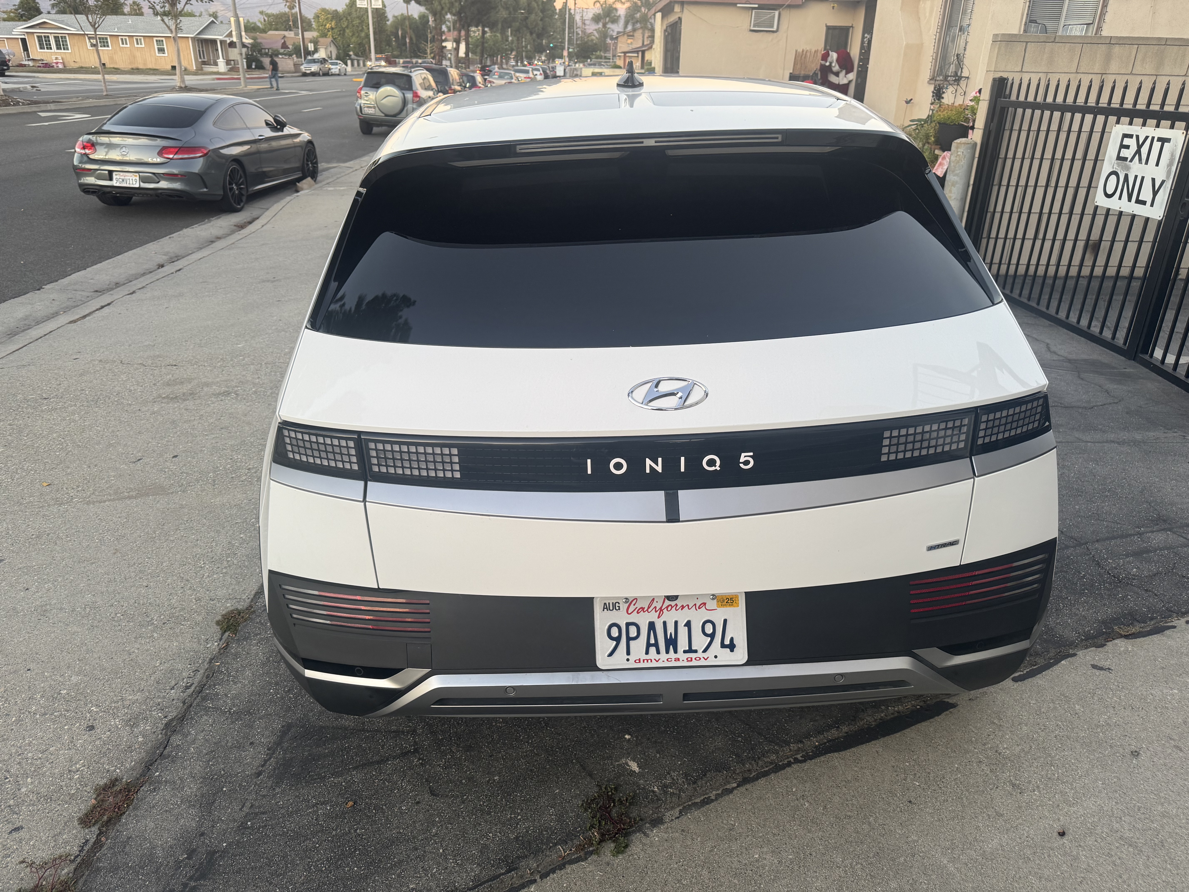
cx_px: 594
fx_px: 824
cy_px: 446
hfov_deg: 71.6
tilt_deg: -24.4
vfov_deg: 56.8
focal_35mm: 24
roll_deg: -1.5
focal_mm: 6.76
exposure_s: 1/121
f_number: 1.78
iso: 100
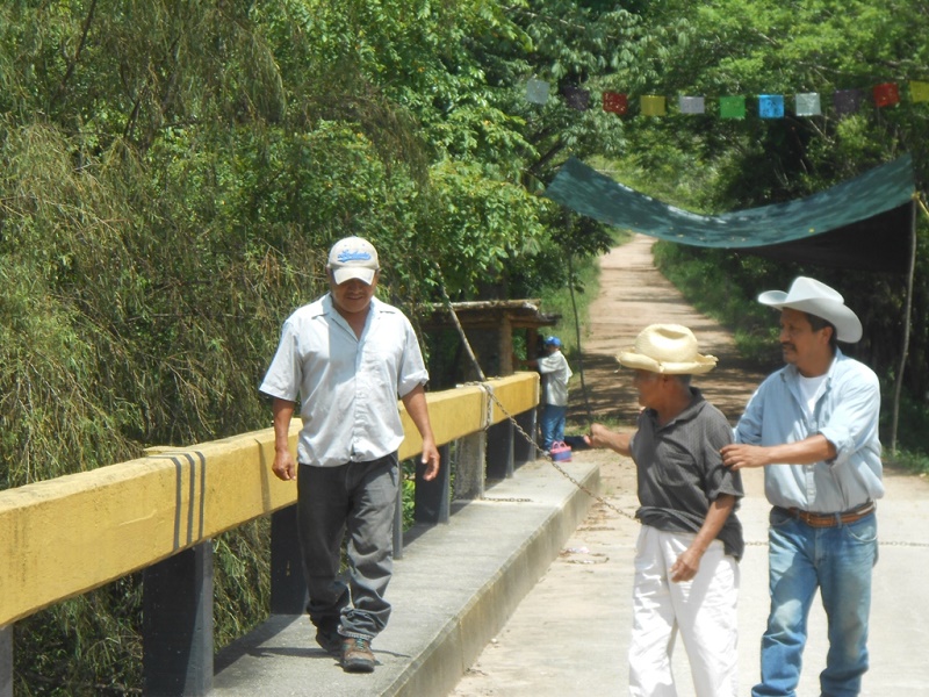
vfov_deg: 12.5
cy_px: 348
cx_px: 464
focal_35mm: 119
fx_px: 3194
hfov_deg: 16.6
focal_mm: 21.2
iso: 80
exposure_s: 1/250
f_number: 5.5
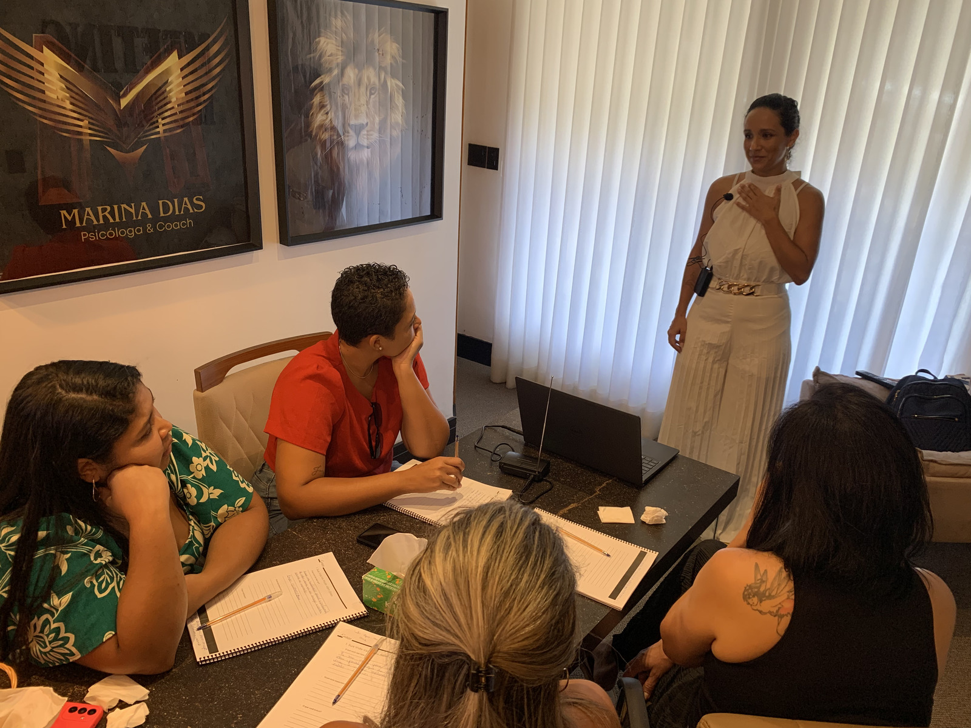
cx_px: 486
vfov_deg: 53.1
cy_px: 364
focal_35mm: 26
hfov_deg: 67.3
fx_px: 729
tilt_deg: -21.3
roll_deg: -2.9
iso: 100
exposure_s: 1/60
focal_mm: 4.25
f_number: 1.8
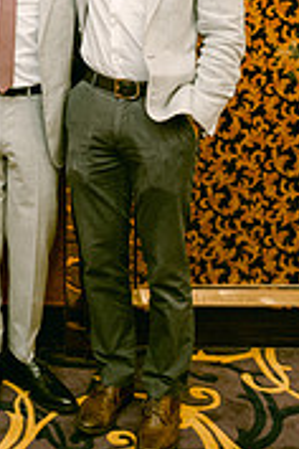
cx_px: -10
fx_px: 760
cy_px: 3
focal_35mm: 61
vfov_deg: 30.6
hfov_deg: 21.4
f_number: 2.8
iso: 800
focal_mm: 16
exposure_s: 1/125
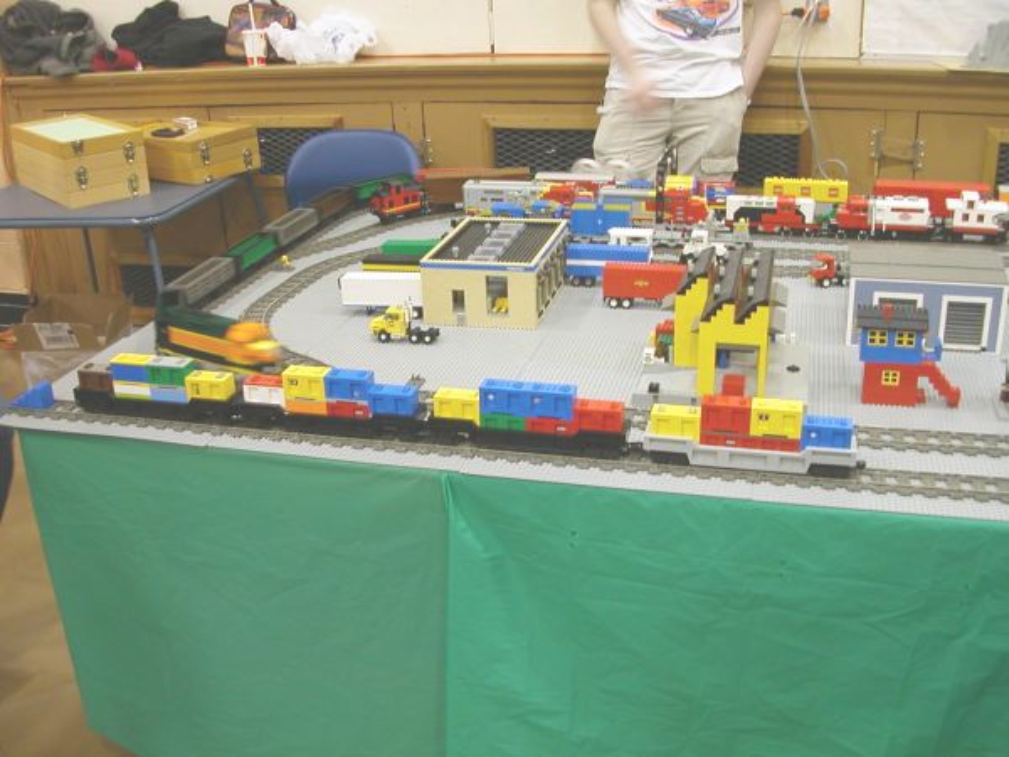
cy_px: 378
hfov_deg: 50.1
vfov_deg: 38.7
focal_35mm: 37
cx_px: 504
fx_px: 1078
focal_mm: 5.6
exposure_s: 1/11.8
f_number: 2.7
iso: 100
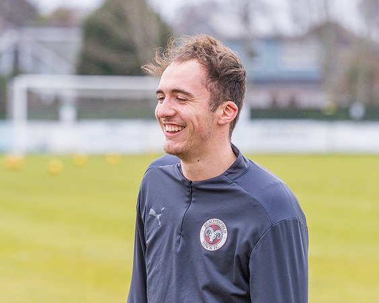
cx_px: 185
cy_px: 151
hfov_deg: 9.4
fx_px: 2316
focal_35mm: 207
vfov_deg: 7.5
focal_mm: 135
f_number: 4
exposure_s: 1/2000
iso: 800
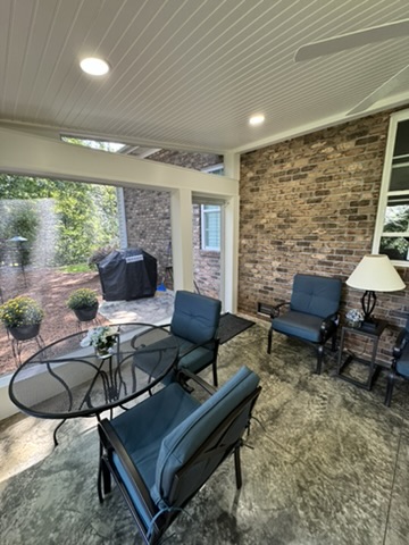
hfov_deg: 85.7
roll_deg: +0.5
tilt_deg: -12.5
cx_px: 204
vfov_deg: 102.1
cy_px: 272
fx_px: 221
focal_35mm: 14
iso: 320
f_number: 2.2
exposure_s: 1/120
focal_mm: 2.22
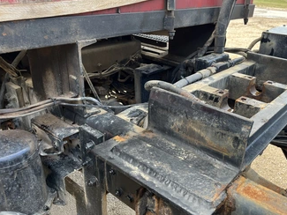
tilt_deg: -26.6
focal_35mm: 32
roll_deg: +0.3
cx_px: 171
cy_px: 111
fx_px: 265
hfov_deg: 56.4
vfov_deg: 44.2
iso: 50
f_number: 1.6
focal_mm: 5.1
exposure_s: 1/122
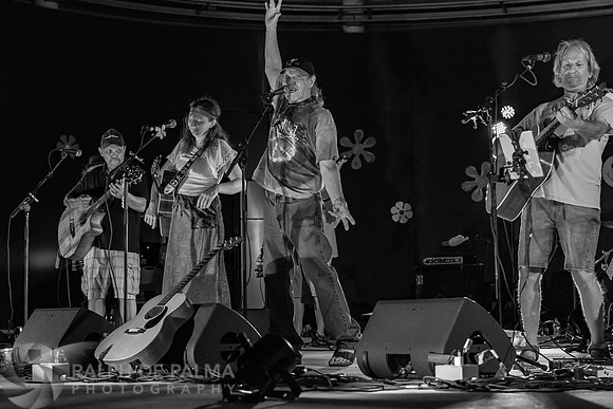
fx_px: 1192
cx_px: 306
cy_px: 204
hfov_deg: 28.8
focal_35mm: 70
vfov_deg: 19.5
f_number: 4.5
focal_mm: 70
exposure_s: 1/160
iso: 2500
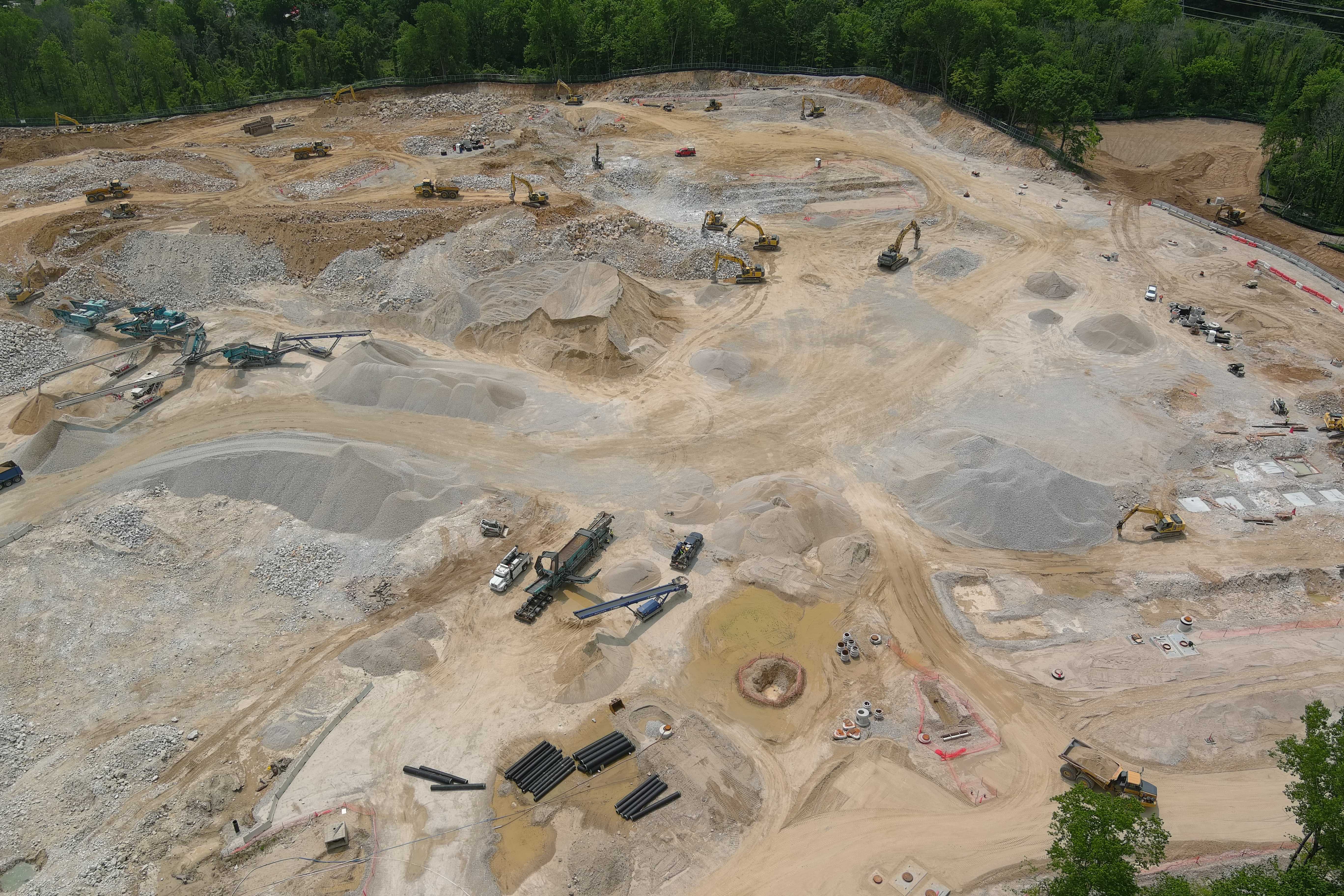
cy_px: 448
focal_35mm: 29
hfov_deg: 63.7
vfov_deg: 45.0
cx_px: 672
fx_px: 1083
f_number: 2.8
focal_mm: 10.57
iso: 100
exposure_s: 1/1600
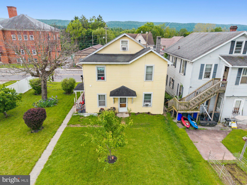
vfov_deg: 56.8
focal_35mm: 24
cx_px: 124
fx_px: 171
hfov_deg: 71.6
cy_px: 92
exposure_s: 1/1500
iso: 200
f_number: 1.8
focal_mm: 8.67
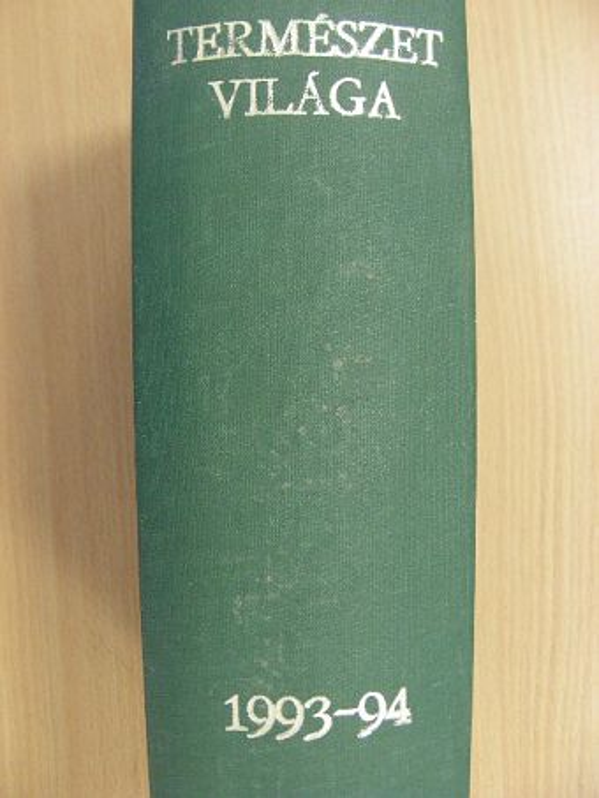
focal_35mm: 38
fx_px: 876
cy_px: 399
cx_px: 300
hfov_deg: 37.7
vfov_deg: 49.0
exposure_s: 1/10.4
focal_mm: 6.3
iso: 200
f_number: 3.5
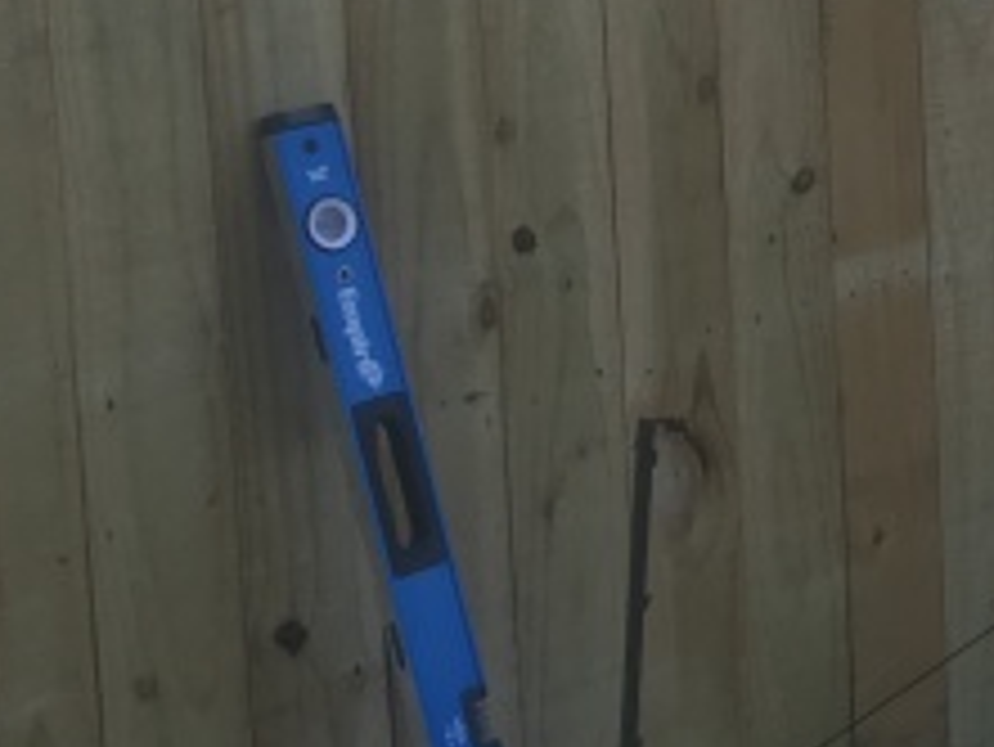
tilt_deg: -9.0
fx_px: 3017
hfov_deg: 16.9
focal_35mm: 105
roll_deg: +1.2
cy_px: -81
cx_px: 1520
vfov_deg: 13.8
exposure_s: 1/120
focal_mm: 4.15
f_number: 2.2
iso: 25
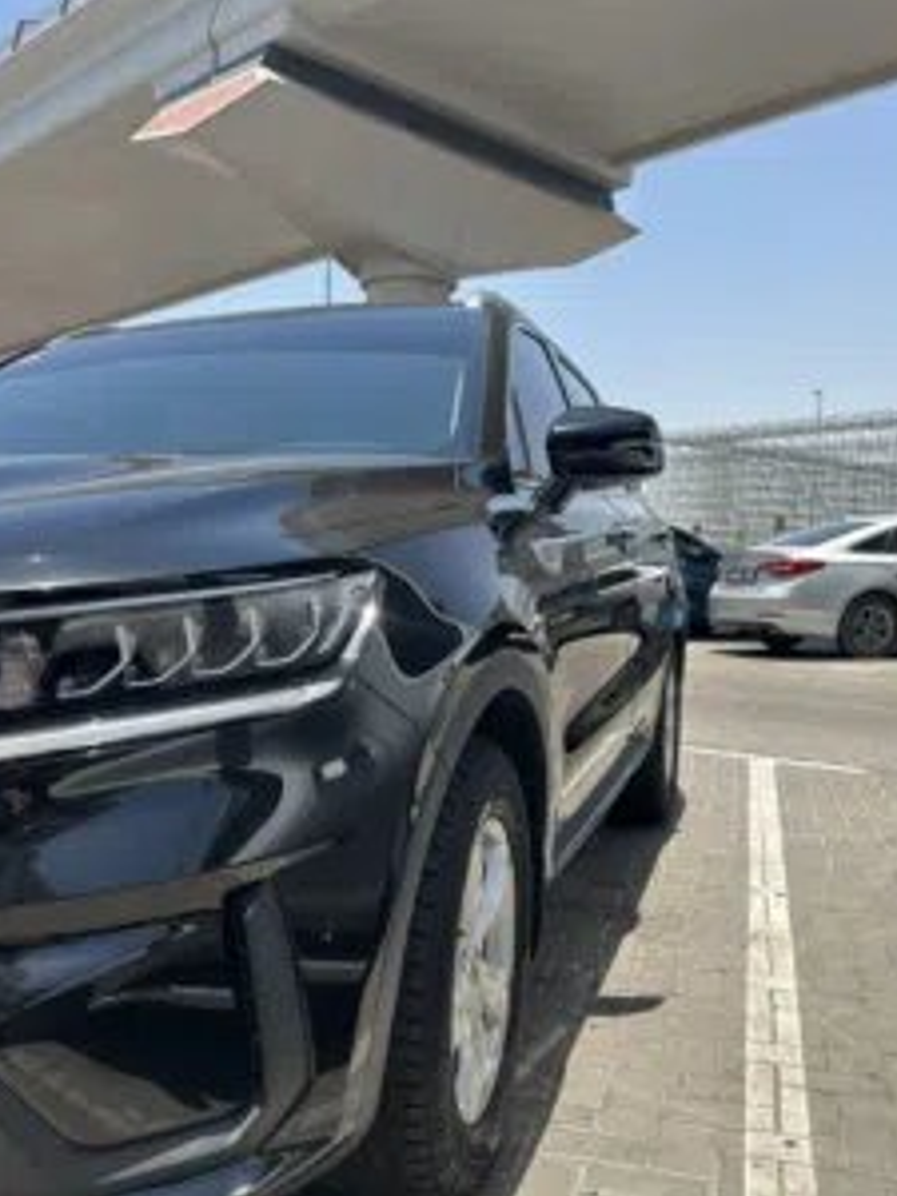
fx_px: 1106
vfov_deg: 55.8
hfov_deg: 44.0
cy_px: 785
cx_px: 367
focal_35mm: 32
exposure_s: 1/3247
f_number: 1.78
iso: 80
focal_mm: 6.86
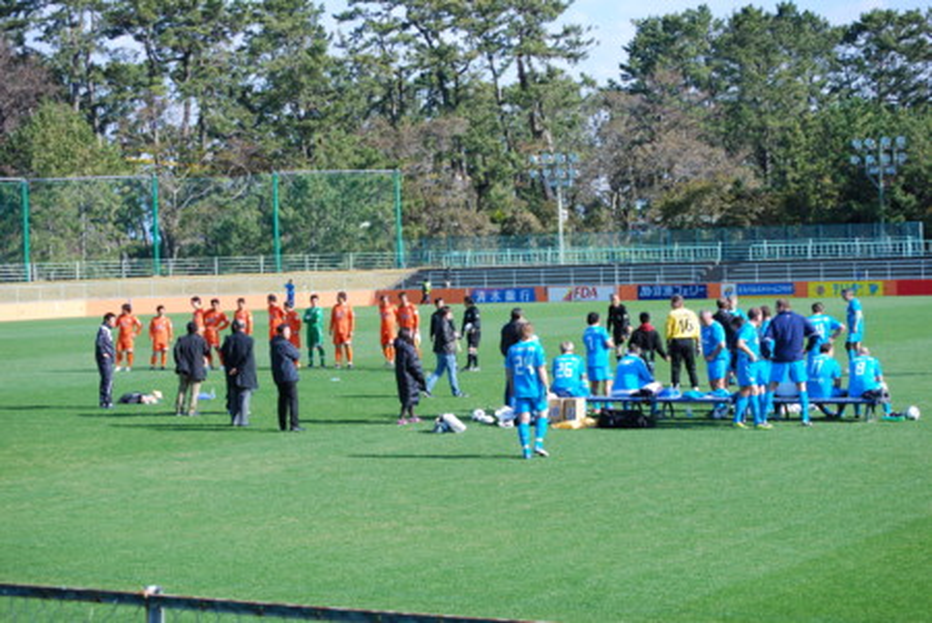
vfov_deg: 16.6
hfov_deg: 24.6
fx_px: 2138
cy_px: 312
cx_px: 466
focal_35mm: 82
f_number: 6.3
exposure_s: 1/160
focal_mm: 55
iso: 100
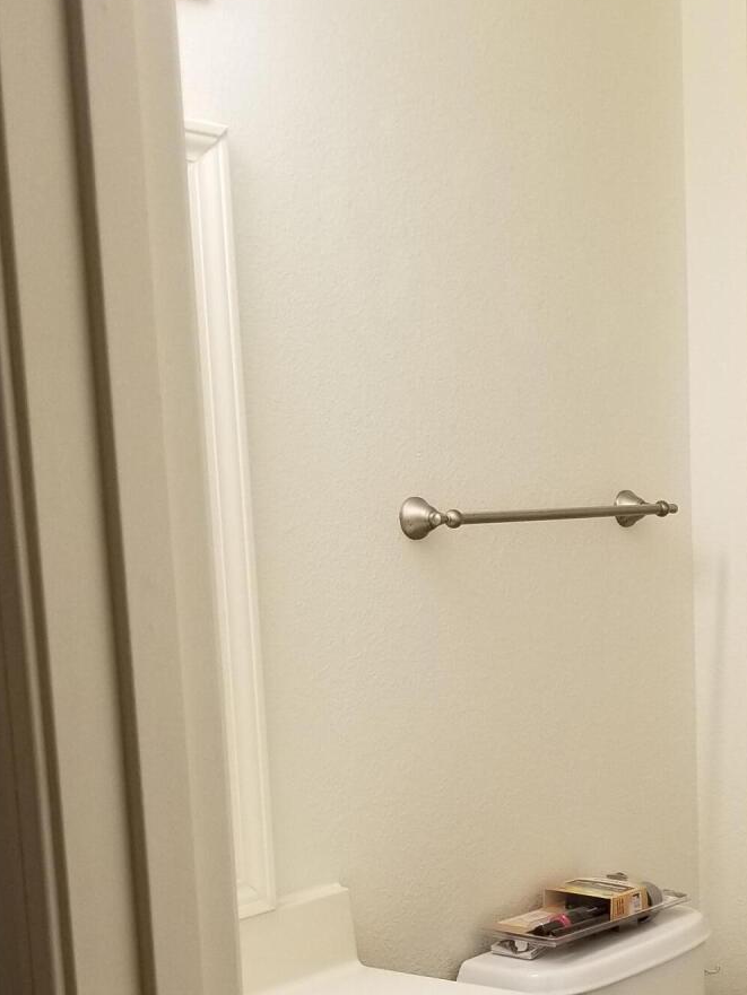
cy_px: 769
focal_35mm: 59
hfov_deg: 23.9
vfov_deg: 32.0
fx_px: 1697
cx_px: 726
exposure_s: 1/60
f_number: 1.7
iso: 125
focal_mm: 4.3
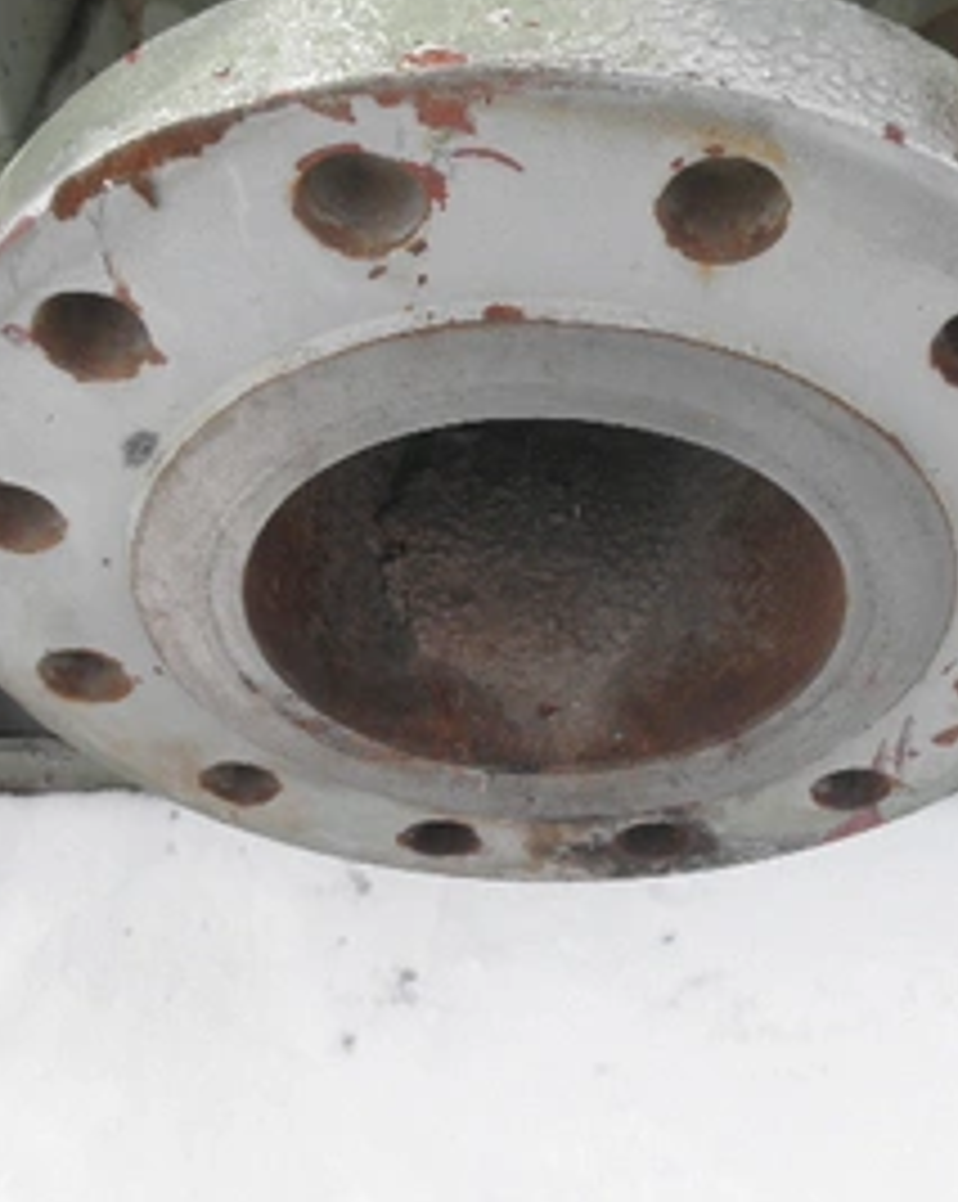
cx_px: 576
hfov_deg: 36.3
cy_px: 531
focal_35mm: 41
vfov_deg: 44.8
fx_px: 1456
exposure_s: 1/80
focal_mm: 5
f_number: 8.5
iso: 64
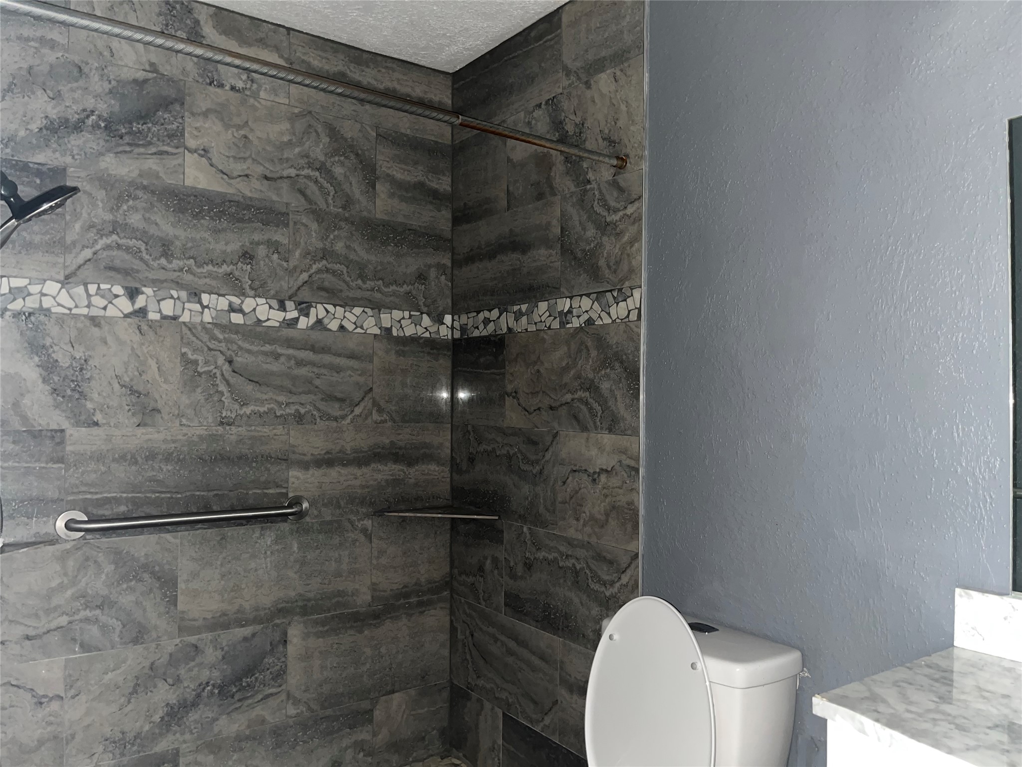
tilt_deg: +0.2
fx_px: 768
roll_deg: -0.5
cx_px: 511
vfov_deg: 53.1
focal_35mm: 26
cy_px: 384
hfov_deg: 67.3
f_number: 1.6
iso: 100
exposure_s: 1/9
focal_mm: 5.1
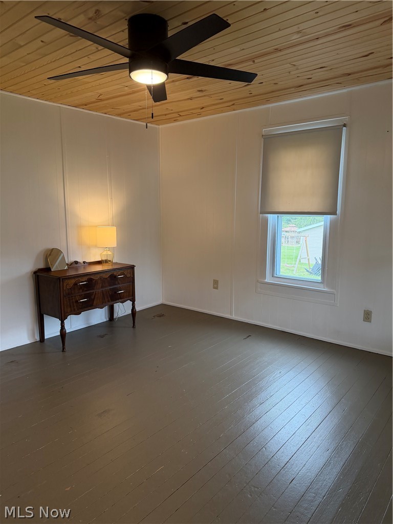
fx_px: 363
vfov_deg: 71.6
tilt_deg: -9.1
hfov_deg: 56.8
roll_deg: -0.8
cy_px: 262
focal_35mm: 24
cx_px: 196
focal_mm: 6.76
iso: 200
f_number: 1.78
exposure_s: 1/148
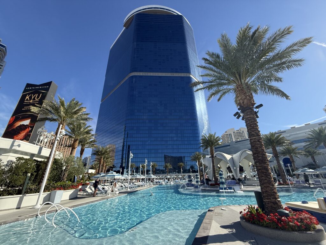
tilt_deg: +23.3
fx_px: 132
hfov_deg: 102.1
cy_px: 122
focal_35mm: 14
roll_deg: +1.4
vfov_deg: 85.7
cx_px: 163
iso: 64
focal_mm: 2.22
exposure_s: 1/1572
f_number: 2.2
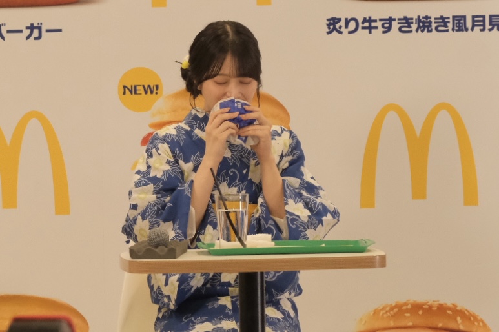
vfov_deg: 16.4
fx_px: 1150
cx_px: 250
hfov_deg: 24.5
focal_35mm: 83
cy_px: 166
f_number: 5.6
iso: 4000
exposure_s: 1/320
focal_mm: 55
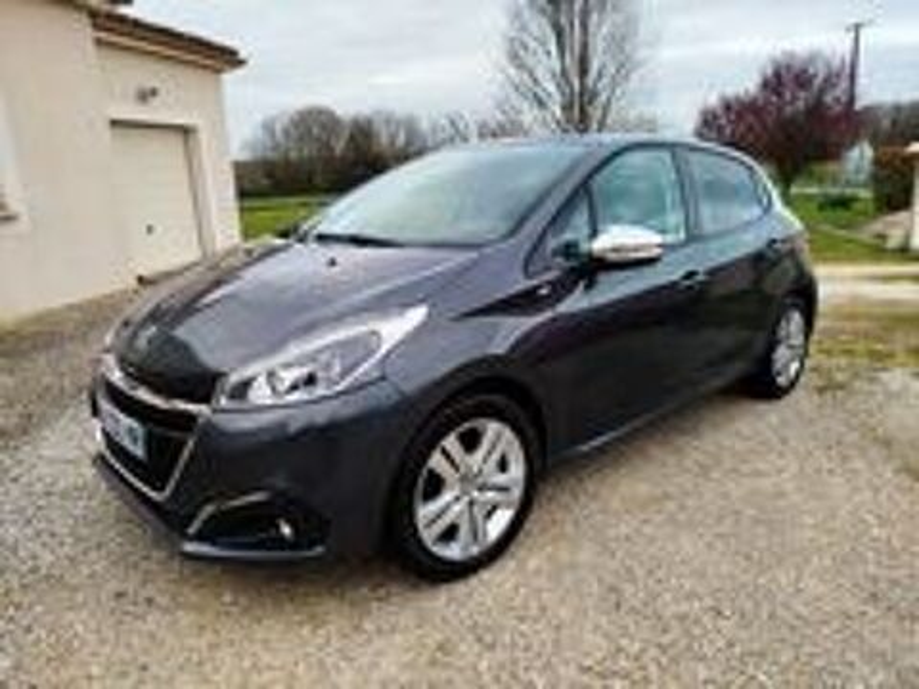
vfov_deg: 56.8
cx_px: 460
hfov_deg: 71.6
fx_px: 637
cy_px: 344
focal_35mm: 24
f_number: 1.7
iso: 50
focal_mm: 5.31
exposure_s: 1/100
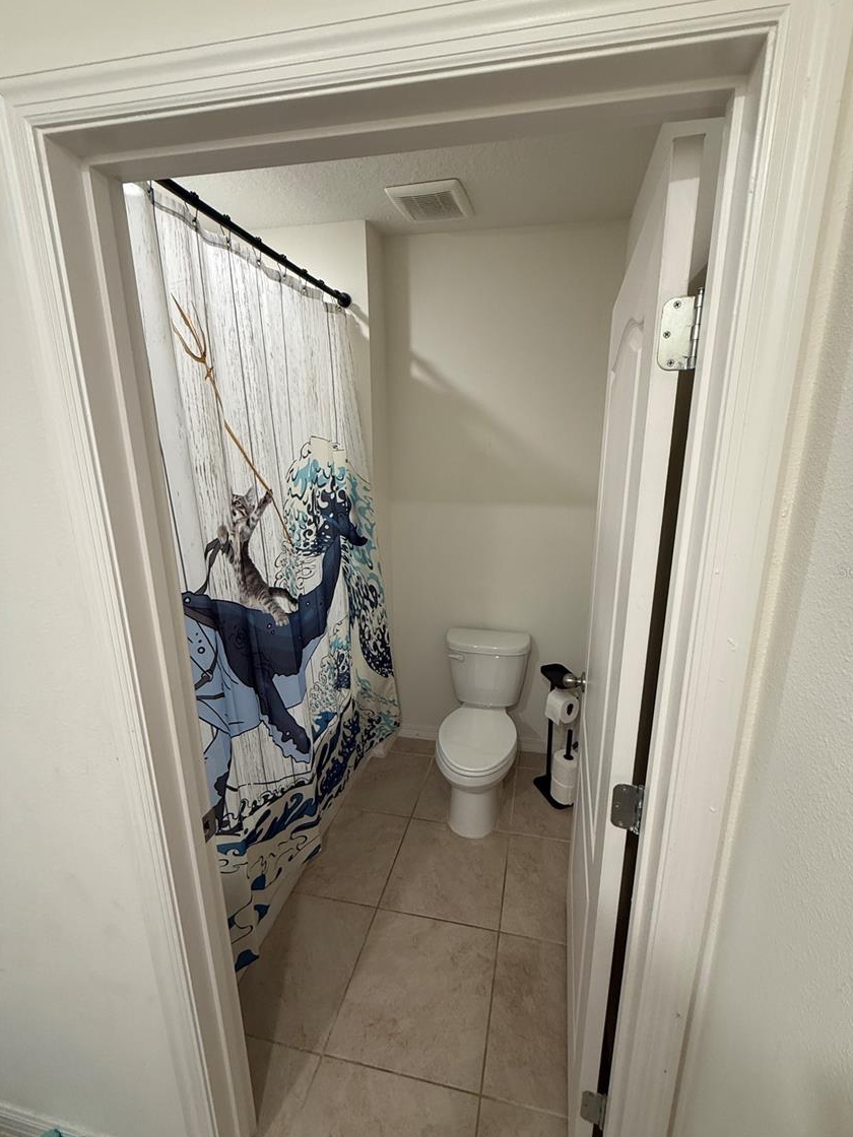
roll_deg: -0.2
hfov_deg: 81.7
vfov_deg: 98.2
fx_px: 493
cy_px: 571
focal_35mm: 15
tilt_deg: -14.8
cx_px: 453
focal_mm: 2.22
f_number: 2.2
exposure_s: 1/60
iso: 250
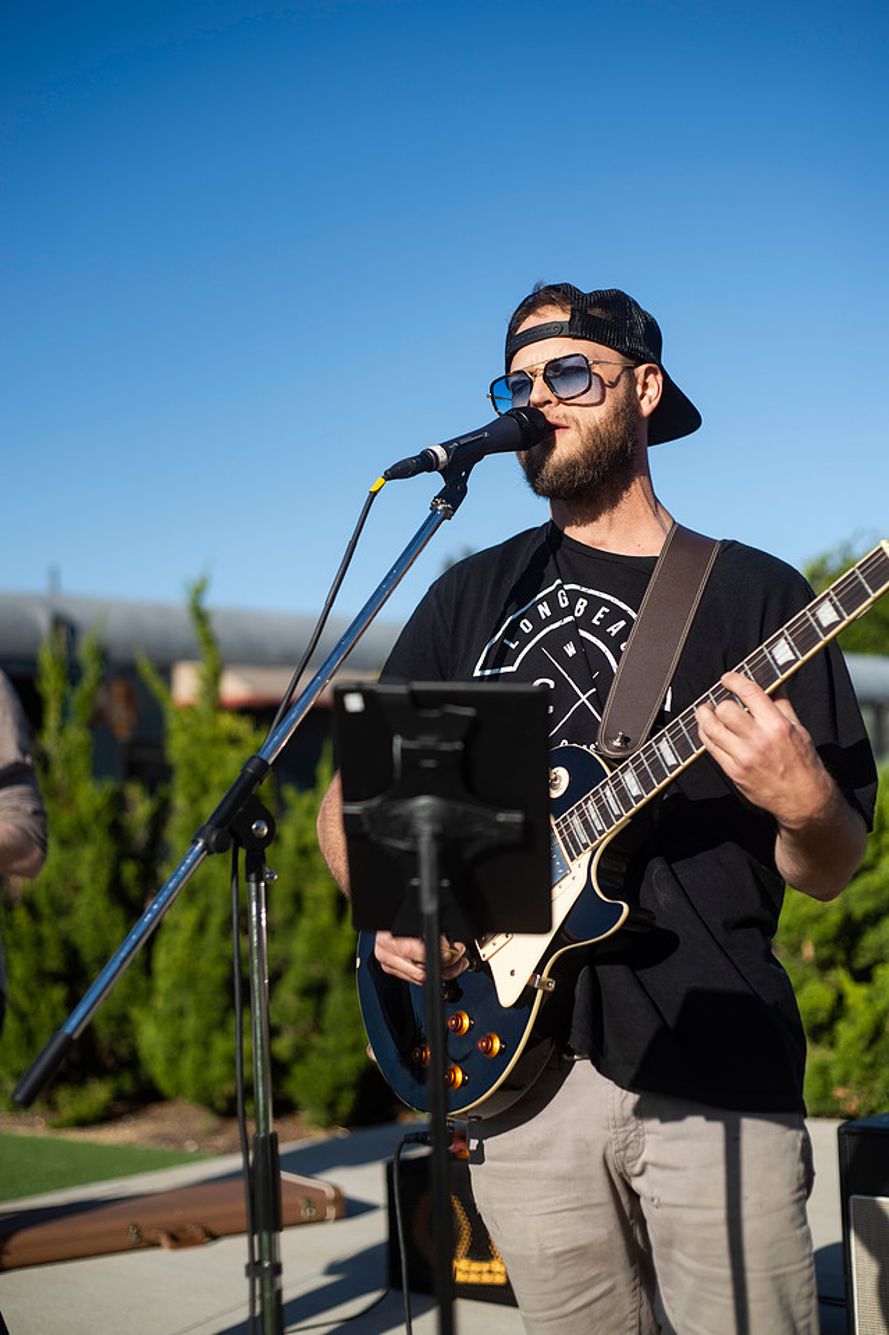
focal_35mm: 50
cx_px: 444
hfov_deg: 27.0
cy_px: 668
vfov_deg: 39.6
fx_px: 1854
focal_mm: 50
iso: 100
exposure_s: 1/3200
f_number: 2.8
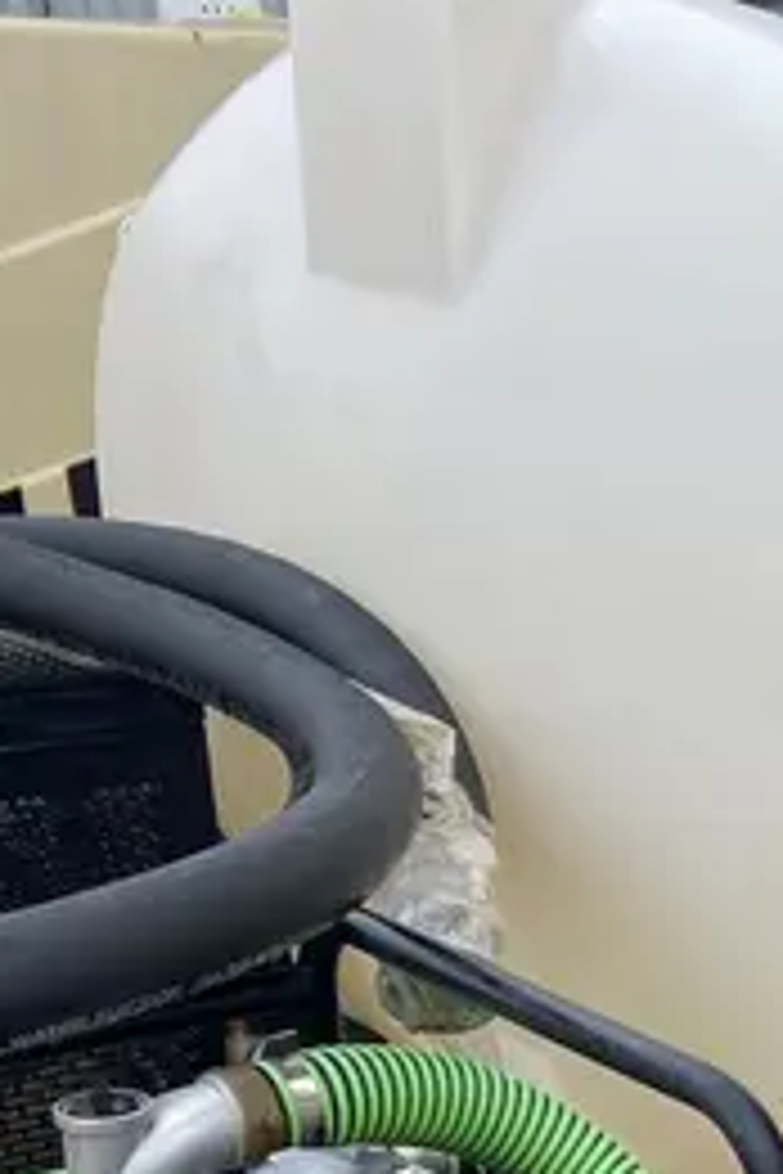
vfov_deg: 24.6
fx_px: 2479
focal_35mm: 76
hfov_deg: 16.7
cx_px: 1084
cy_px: 1325
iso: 32
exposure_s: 1/305
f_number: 1.8
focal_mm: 4.25
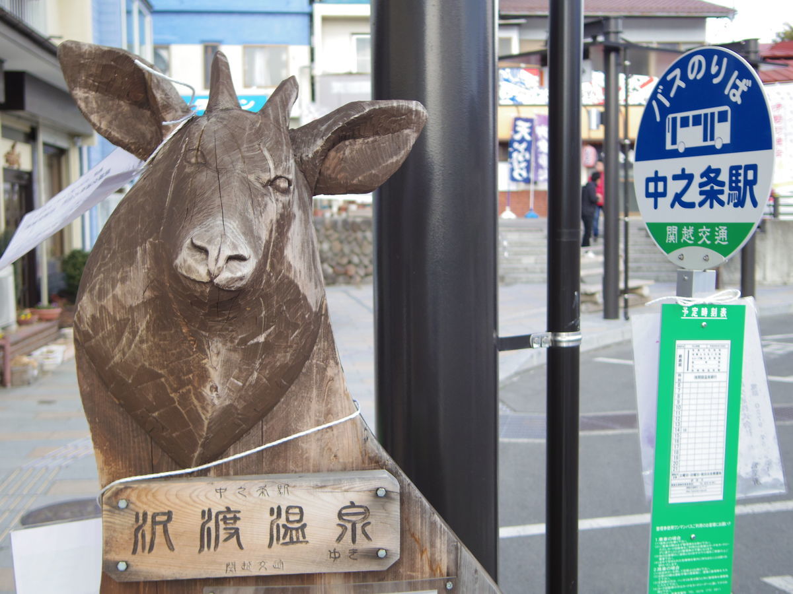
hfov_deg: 40.4
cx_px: 396
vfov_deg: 30.9
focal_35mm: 47
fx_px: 1077
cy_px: 297
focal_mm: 8.5
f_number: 1.9
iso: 125
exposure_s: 1/640
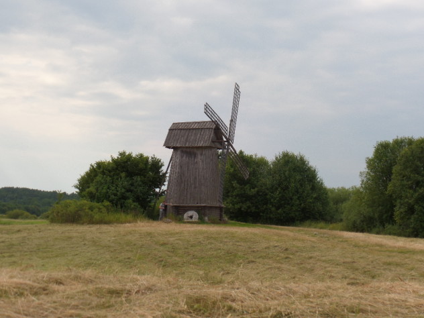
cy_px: 159
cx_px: 212
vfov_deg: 18.9
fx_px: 955
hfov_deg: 25.0
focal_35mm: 78
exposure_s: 1/750
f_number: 3.8
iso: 100
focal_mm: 13.9
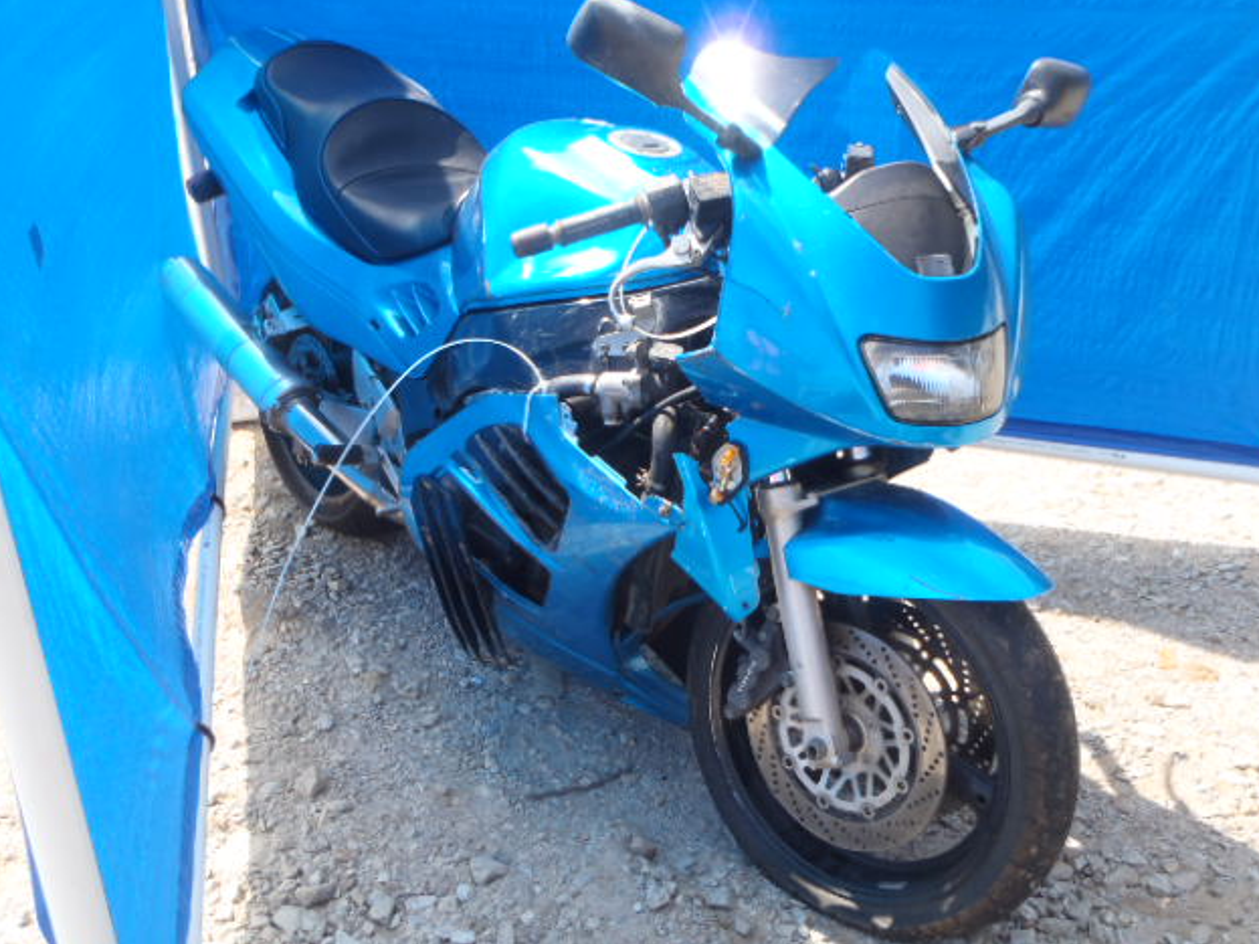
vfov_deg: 38.7
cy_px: 461
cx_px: 637
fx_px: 1345
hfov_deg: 50.1
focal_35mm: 37
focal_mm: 6.53
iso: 80
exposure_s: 1/100
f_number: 5
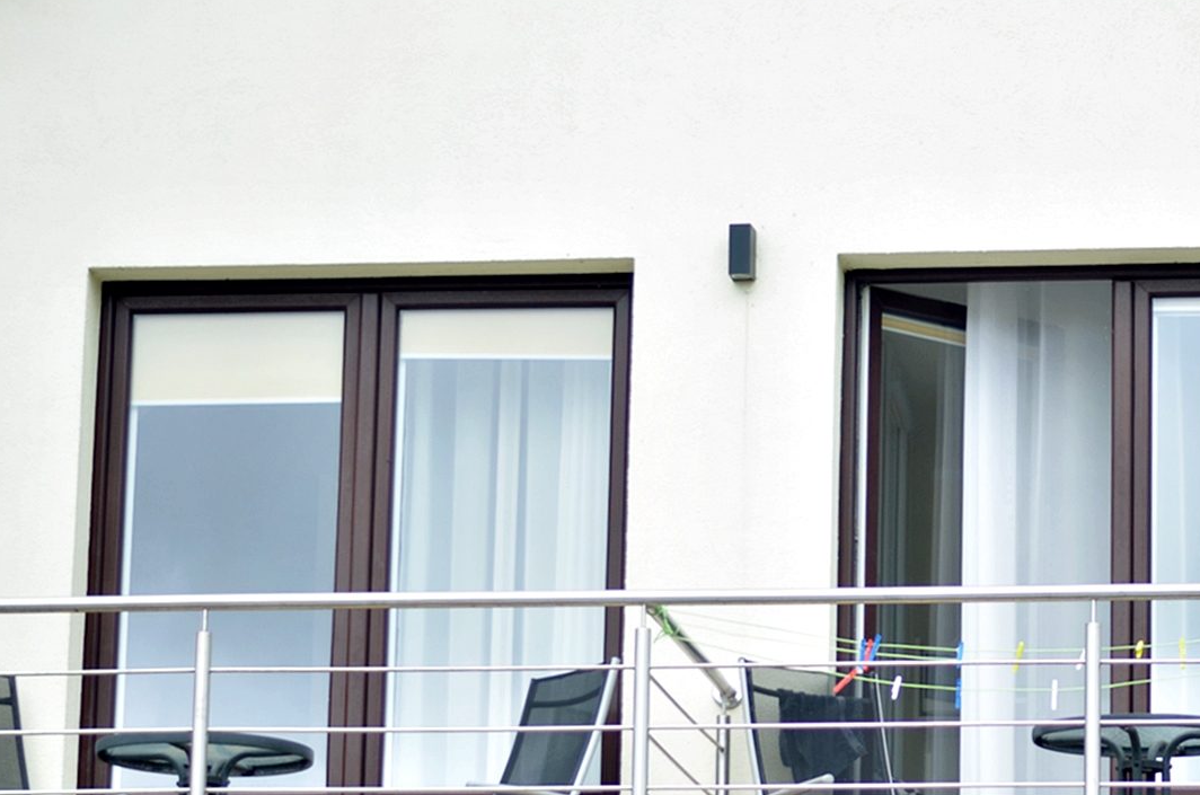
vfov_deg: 9.7
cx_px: 1007
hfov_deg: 14.5
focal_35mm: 141
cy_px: 515
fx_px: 4691
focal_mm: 50
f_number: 1.8
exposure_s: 1/800
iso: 100
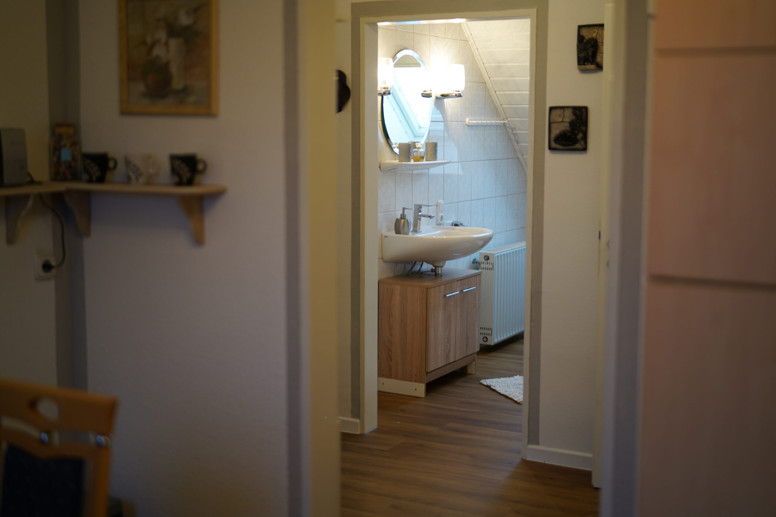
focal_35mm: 50
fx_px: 1078
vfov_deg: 27.0
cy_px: 258
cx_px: 388
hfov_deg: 39.6
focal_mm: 50
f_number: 1.4
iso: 200
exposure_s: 1/125
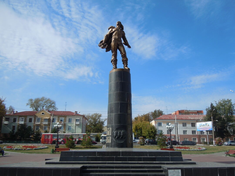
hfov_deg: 60.0
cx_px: 118
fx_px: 204
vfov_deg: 46.8
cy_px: 88
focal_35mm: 30
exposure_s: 1/320
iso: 100
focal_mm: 5.4
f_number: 7
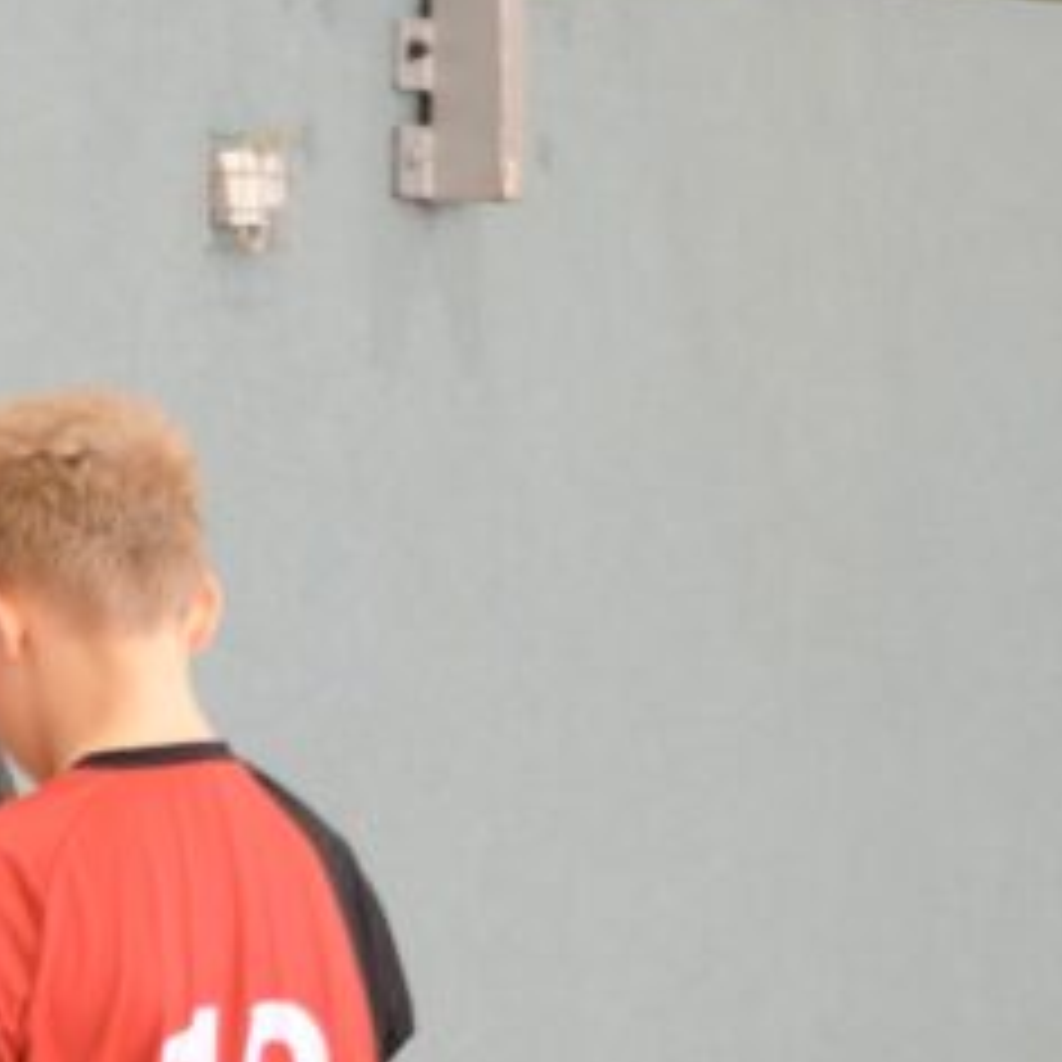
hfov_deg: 5.7
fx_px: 10546
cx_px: -846
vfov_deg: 5.7
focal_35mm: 304
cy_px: 1472
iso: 560
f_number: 4
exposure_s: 1/60
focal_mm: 55
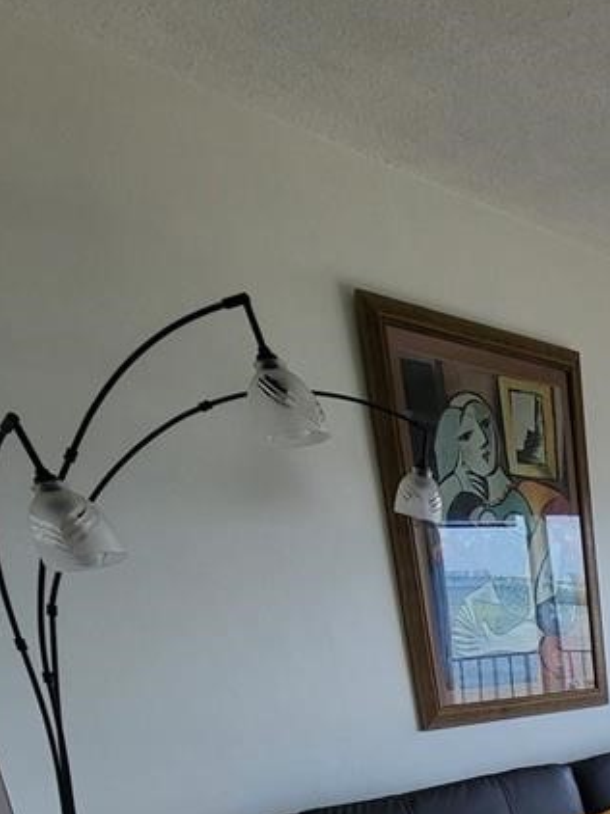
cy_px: 930
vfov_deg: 39.3
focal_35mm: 37
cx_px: 849
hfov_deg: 28.9
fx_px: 870
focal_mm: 1.74
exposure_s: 1/120
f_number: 2.2
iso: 40
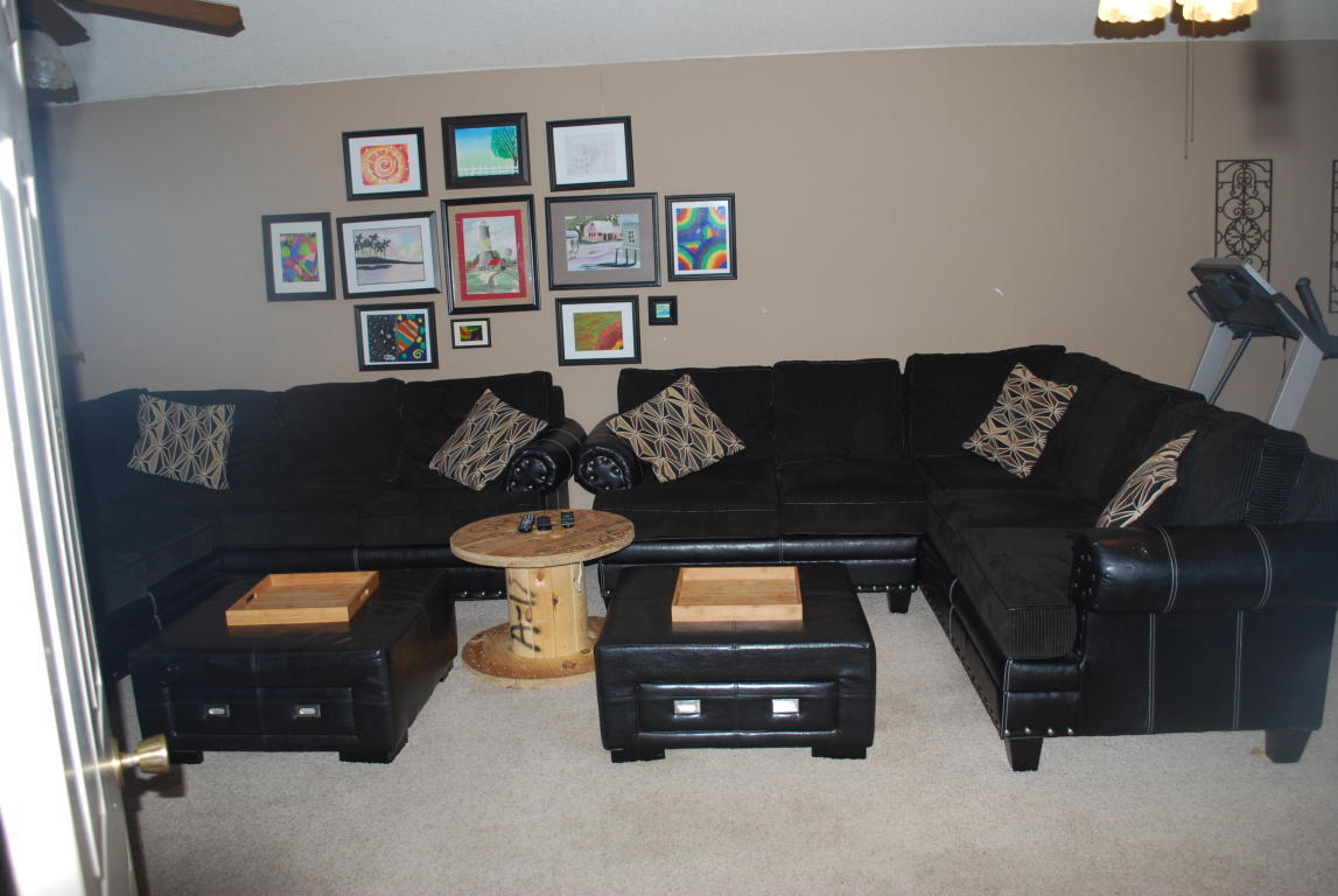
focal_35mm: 27
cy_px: 448
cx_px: 669
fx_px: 1005
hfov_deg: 67.3
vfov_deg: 48.1
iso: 200
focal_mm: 18
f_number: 3.5
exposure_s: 1/60
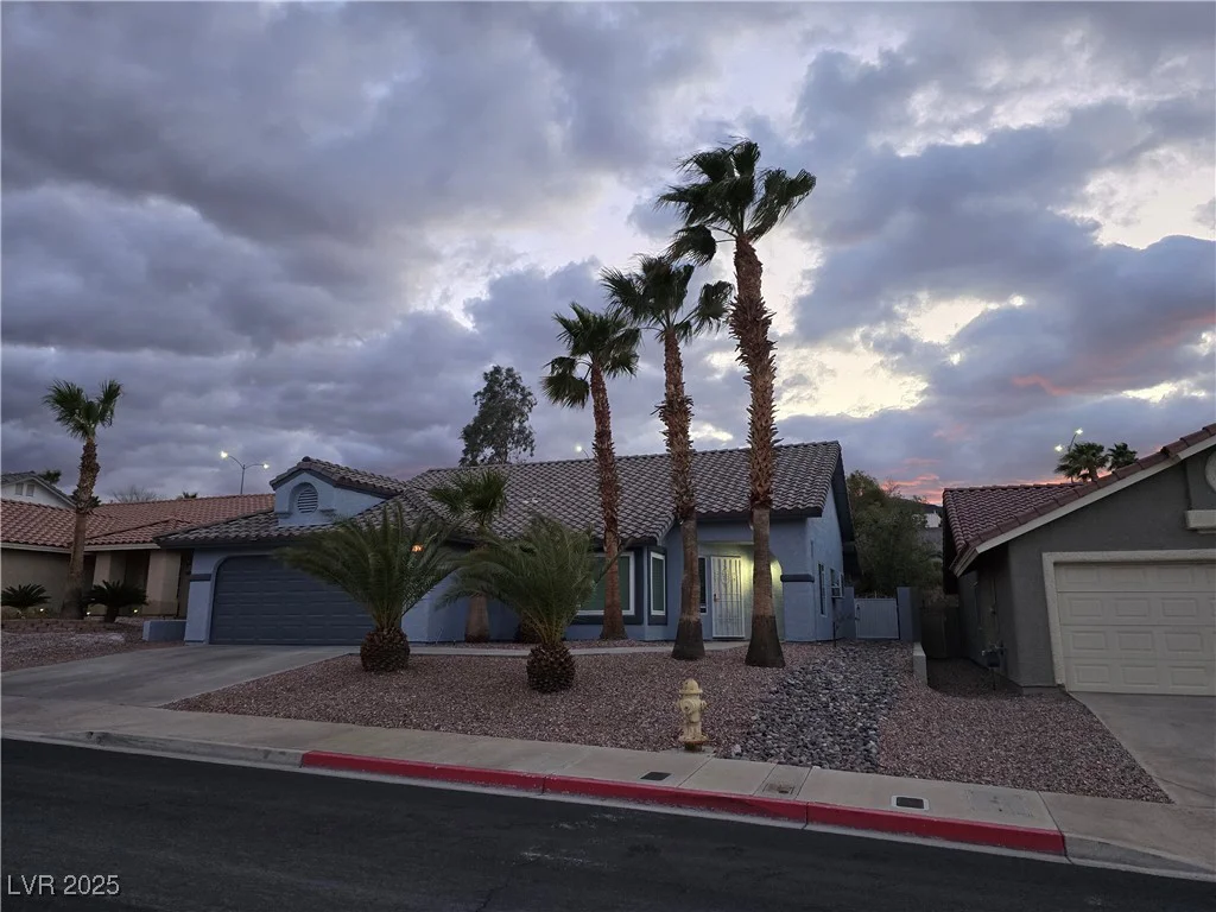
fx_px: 808
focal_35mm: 23
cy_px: 456
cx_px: 608
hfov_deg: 73.9
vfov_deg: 58.9
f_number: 1.7
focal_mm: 6.3
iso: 640
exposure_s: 1/120
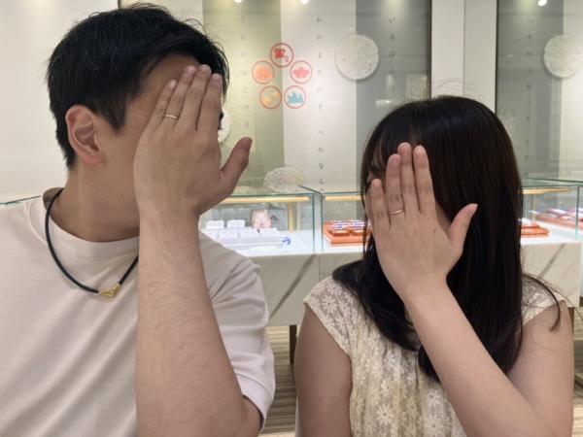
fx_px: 472
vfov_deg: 49.7
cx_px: 292
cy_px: 218
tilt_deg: -6.9
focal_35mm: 28
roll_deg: +1.0
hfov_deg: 63.4
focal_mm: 3.99
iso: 50
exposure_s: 1/120
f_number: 1.8
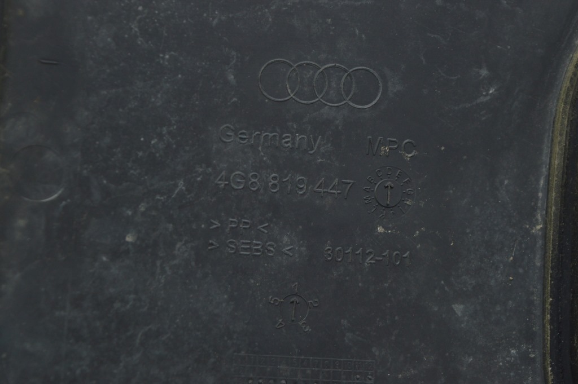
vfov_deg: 16.5
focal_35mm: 82
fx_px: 1323
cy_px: 192
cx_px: 289
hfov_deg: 24.6
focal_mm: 55
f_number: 5.6
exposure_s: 1/20
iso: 400
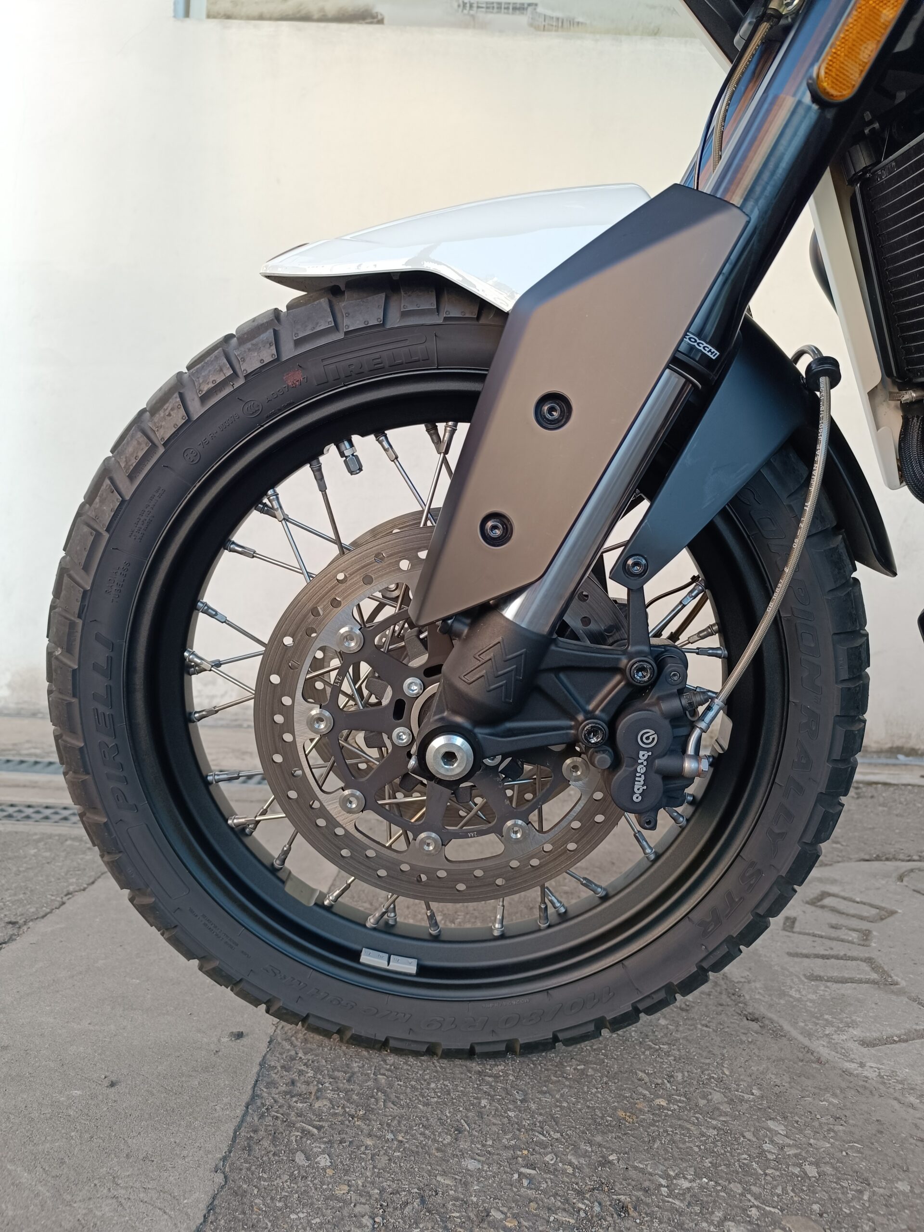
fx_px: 854
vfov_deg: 71.6
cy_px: 616
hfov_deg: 56.8
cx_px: 462
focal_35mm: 24
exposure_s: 1/100
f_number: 1.65
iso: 148
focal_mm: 6.14
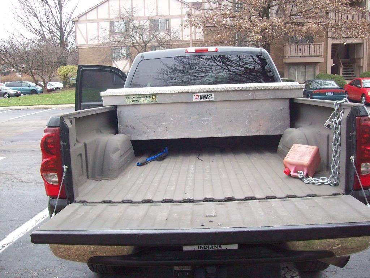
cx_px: 185
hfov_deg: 51.4
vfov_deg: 39.7
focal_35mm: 36
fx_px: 385
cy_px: 139
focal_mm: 6
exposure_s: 1/129
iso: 200
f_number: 2.7
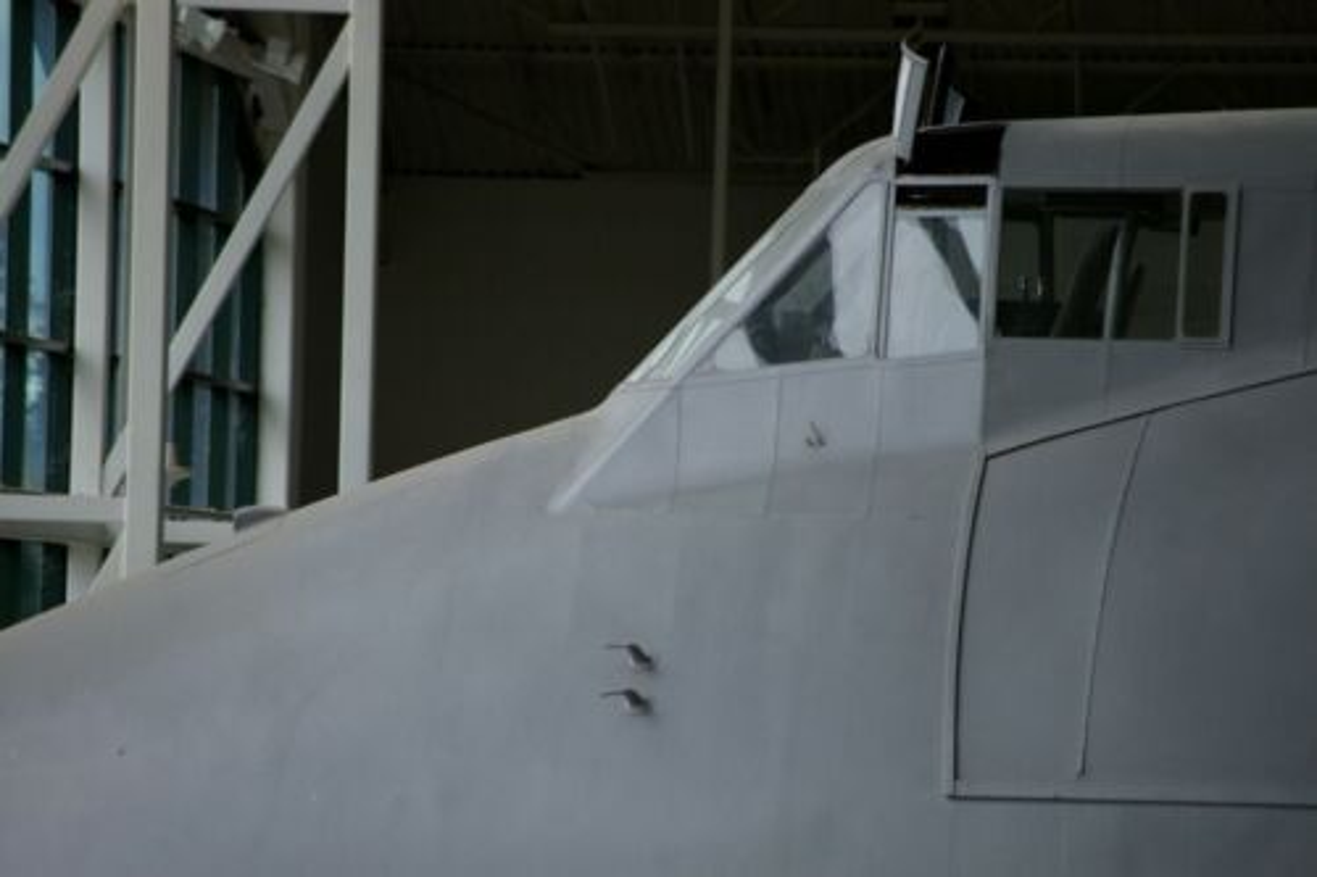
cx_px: 658
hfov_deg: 6.9
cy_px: 438
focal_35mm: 300
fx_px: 10971
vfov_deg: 4.6
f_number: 5.6
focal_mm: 200
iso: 200
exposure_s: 1/125
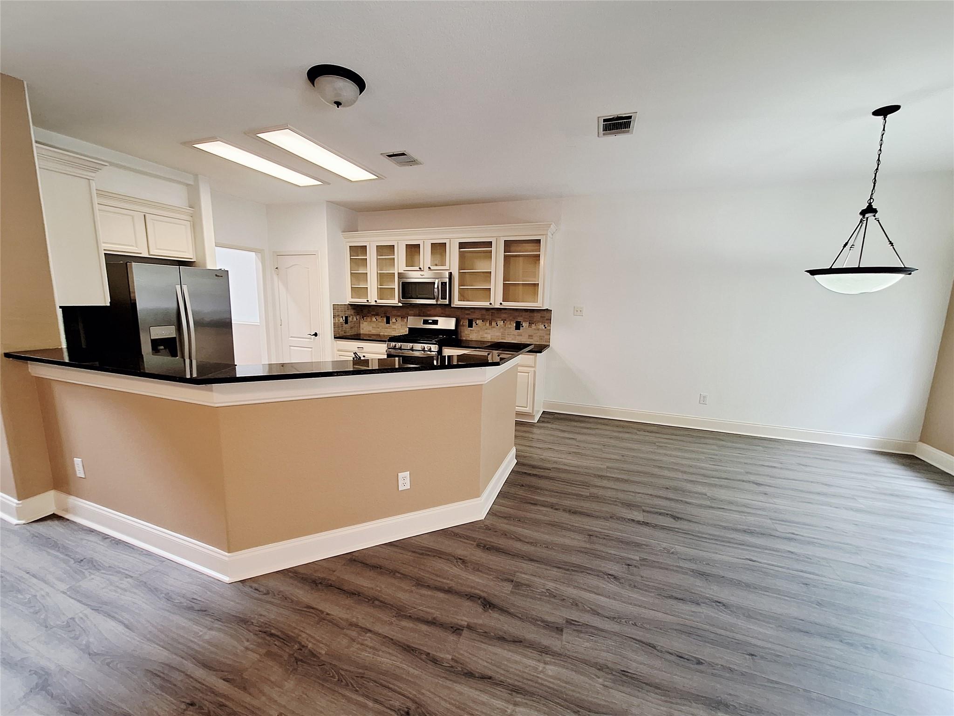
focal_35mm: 13
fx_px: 358
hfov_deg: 106.2
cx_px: 477
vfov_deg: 89.9
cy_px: 358
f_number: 2.2
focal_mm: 1.74
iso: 125
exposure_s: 1/40
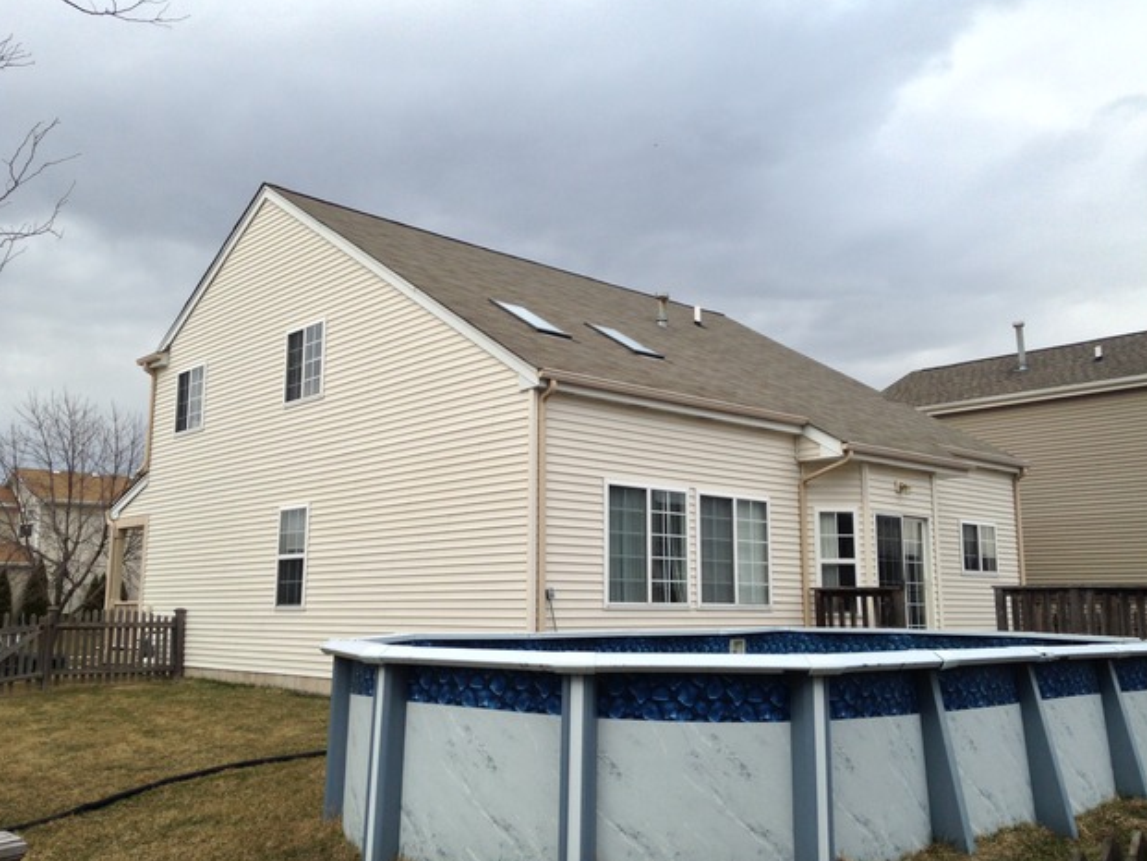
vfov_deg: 41.8
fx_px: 1127
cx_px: 578
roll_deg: -1.3
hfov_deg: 53.9
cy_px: 430
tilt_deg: +8.2
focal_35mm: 34
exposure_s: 1/444
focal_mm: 4.12
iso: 50
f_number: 2.4
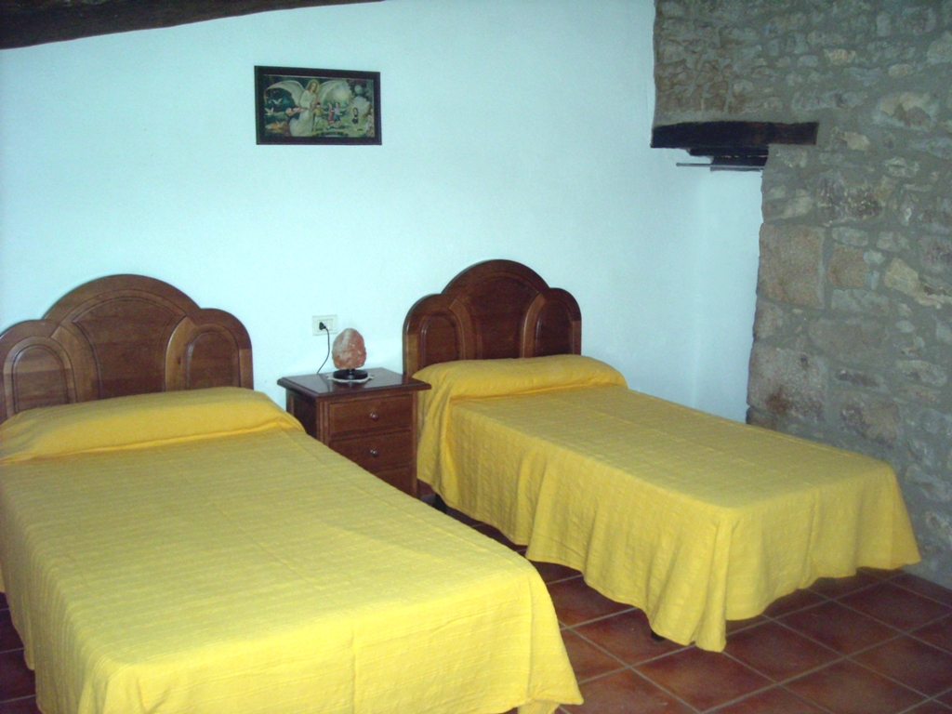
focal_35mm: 35
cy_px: 357
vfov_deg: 40.7
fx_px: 963
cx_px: 476
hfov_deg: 52.6
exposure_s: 1/60
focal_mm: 5.7
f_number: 2.8
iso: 400
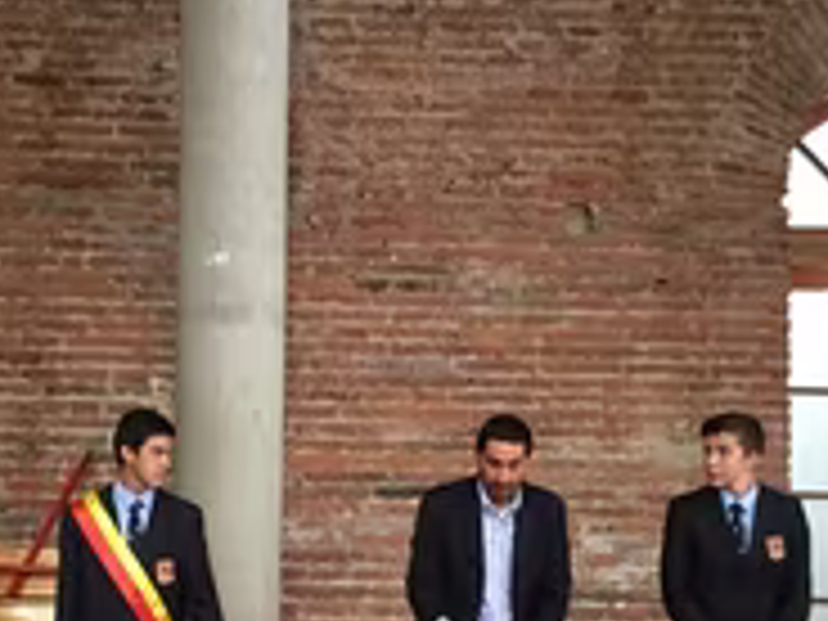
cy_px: 544
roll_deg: -1.7
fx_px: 1507
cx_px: 252
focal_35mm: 63
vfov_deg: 22.8
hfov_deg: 30.4
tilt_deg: +2.1
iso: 125
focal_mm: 4.15
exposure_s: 1/17
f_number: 2.2
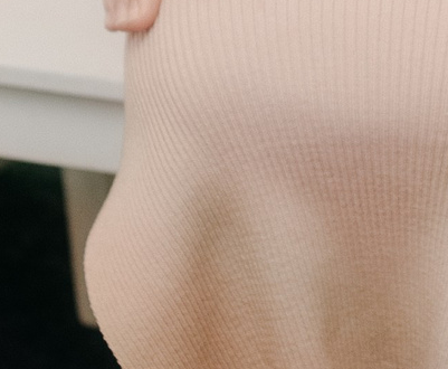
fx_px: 5591
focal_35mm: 417
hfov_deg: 4.6
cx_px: 596
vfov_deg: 3.7
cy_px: -486
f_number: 3.5
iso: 160
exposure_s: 1/160
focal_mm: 55
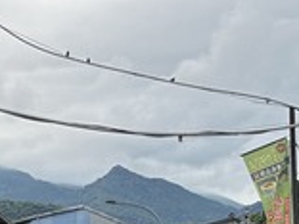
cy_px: 221
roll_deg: -0.8
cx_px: 178
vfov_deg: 11.3
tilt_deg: +8.2
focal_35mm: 130
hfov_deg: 15.2
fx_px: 1123
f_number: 1.5
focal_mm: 5.7
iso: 50
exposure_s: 1/1395
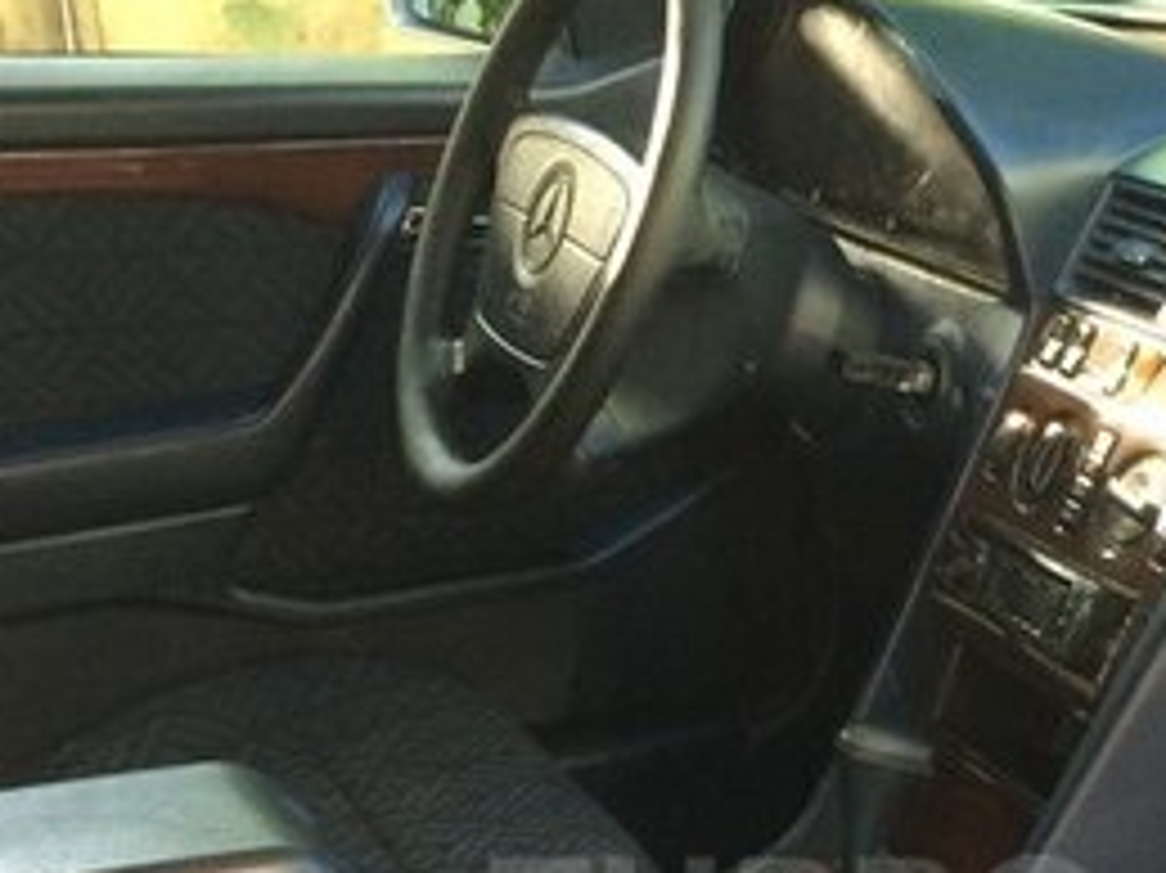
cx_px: 950
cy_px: 925
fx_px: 2491
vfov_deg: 19.2
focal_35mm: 74
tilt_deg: -23.7
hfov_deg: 25.8
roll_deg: -1.5
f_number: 2.2
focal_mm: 4.15
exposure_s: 1/33
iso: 80
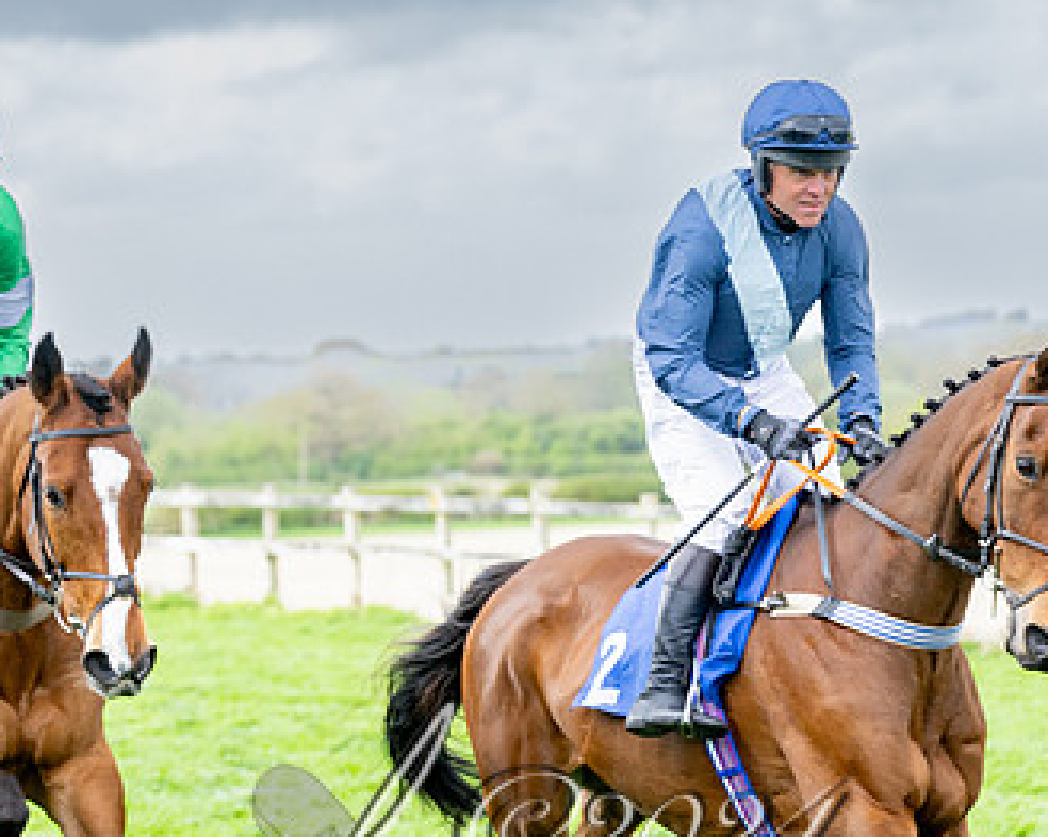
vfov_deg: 8.2
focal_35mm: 188
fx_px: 5828
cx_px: 778
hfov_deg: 10.3
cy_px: 683
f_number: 4
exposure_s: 1/800
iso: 400
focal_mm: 86
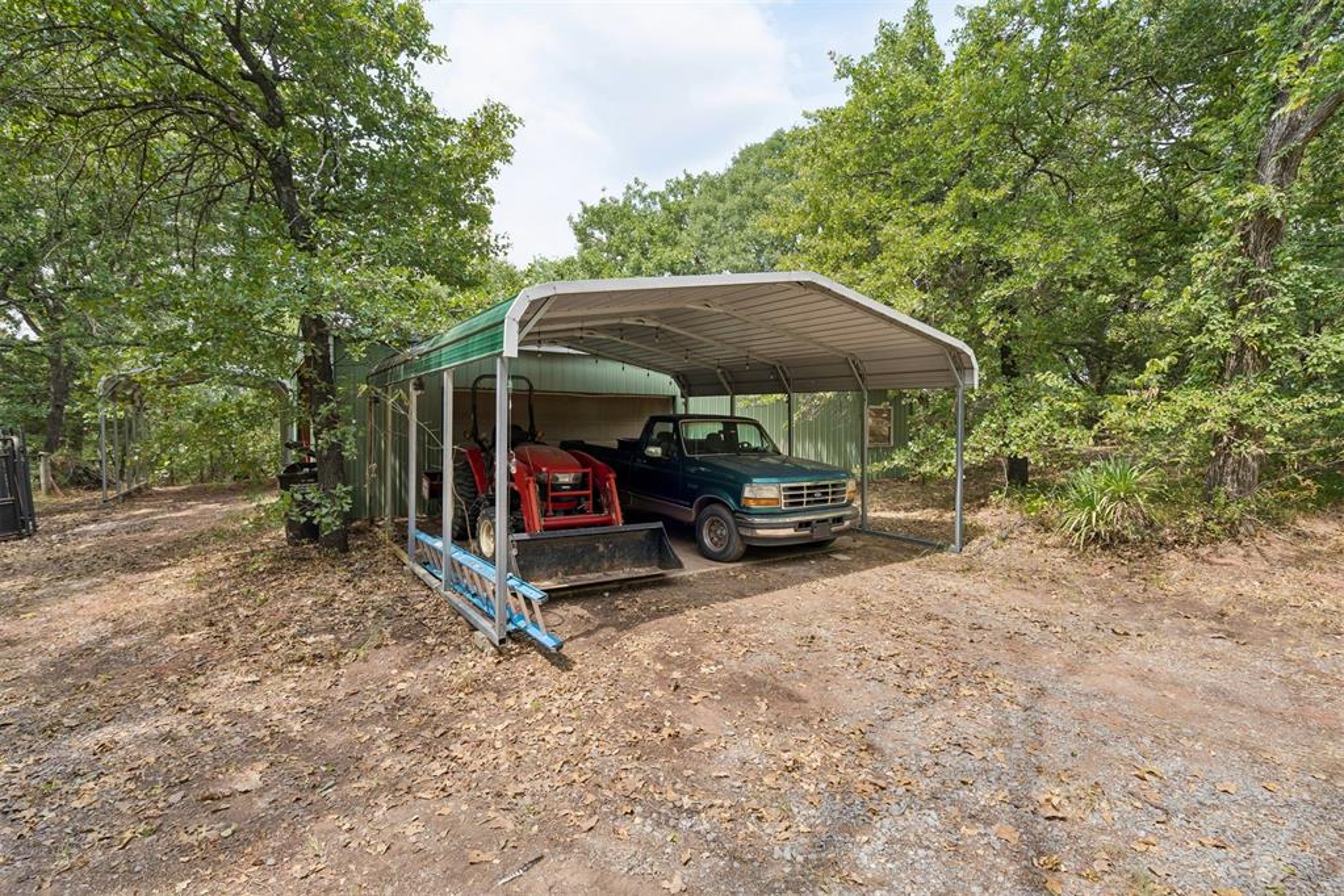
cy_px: 448
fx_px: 597
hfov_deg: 96.7
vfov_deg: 73.7
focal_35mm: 16
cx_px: 672
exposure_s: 1/80
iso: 200
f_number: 8
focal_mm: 16
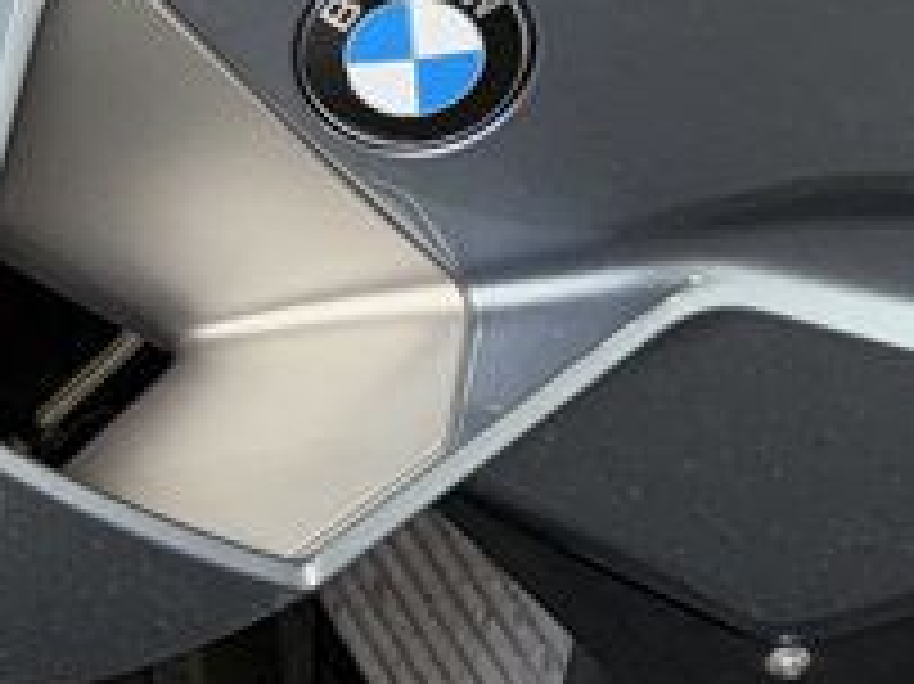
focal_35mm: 121
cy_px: -814
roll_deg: -0.1
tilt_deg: -0.9
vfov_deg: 10.8
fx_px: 3193
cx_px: 36
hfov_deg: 16.0
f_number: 1.78
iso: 50
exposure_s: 1/52
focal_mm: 6.76
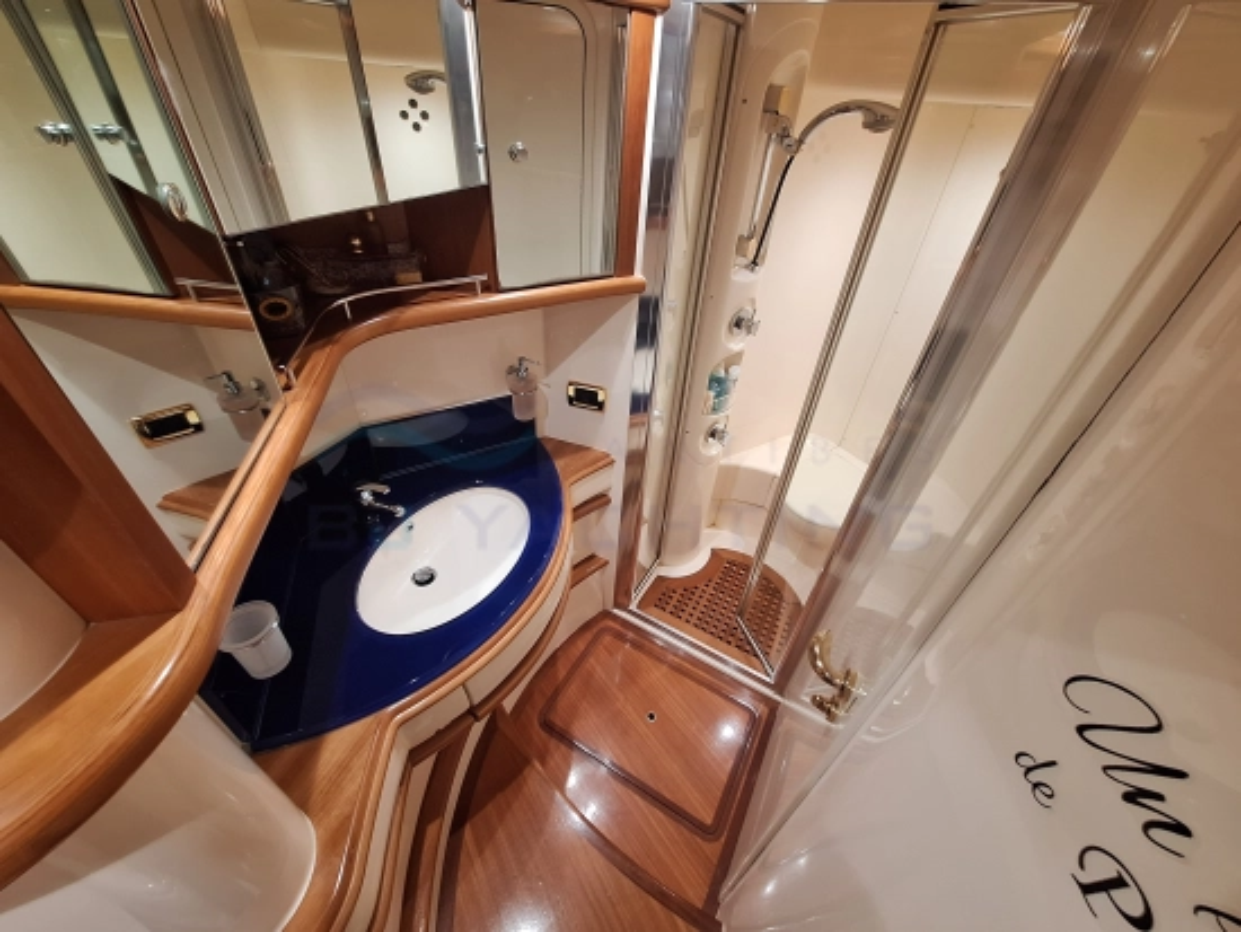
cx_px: 620
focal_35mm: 13
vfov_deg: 90.0
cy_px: 466
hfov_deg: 106.2
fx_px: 466
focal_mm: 1.74
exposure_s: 1/40
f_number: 2.2
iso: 160
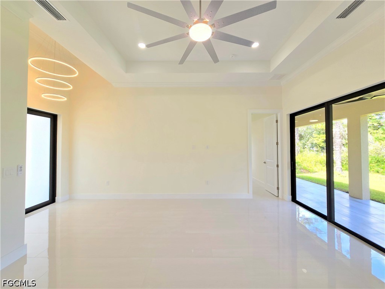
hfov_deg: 106.2
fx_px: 145
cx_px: 192
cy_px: 144
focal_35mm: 13
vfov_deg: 89.9
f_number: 2.2
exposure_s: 1/149
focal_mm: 2.2
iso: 50
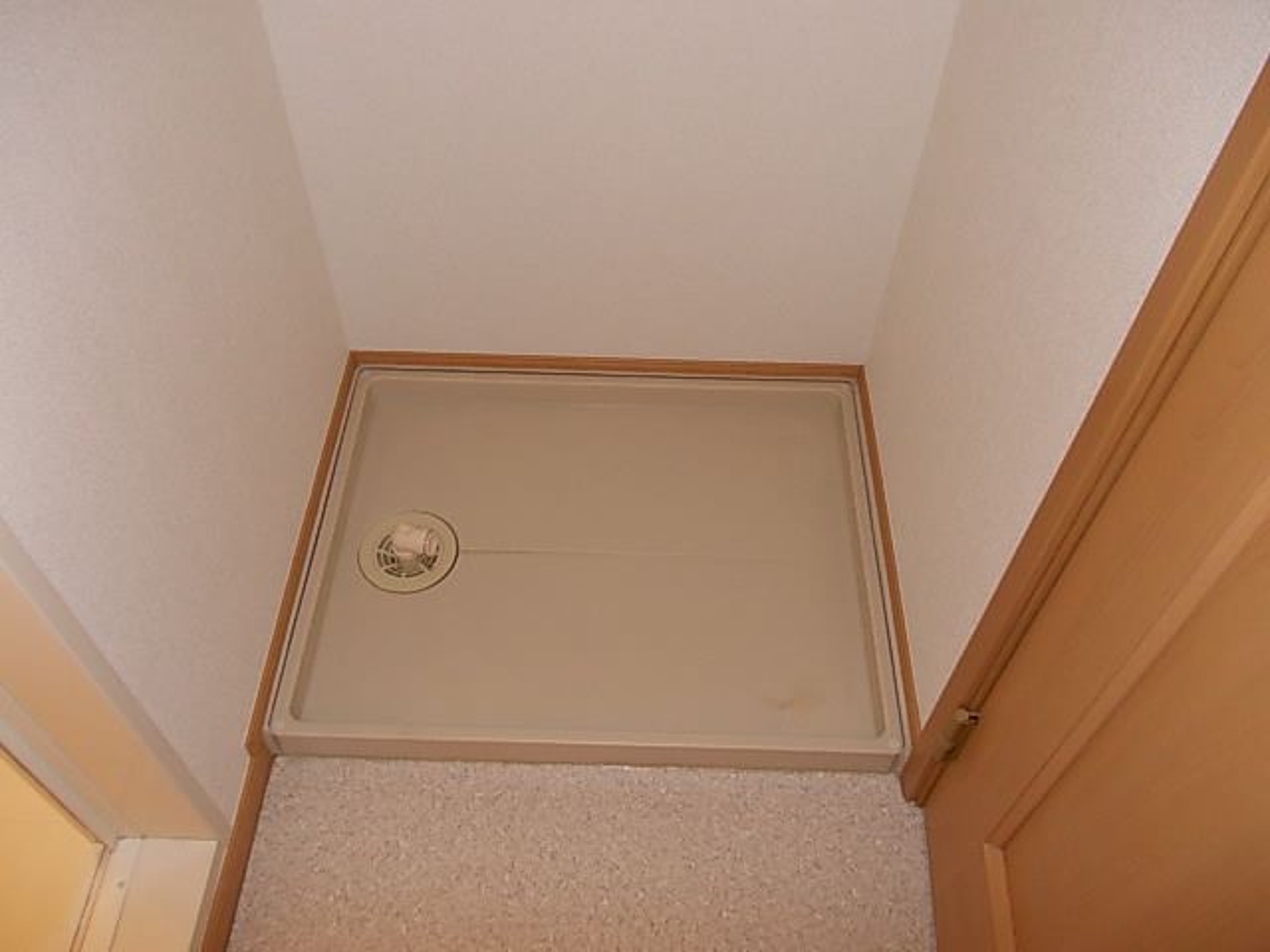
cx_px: 635
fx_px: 1027
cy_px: 476
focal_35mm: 28
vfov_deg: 49.7
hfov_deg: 63.4
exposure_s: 1/25
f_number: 2.7
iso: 200
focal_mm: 4
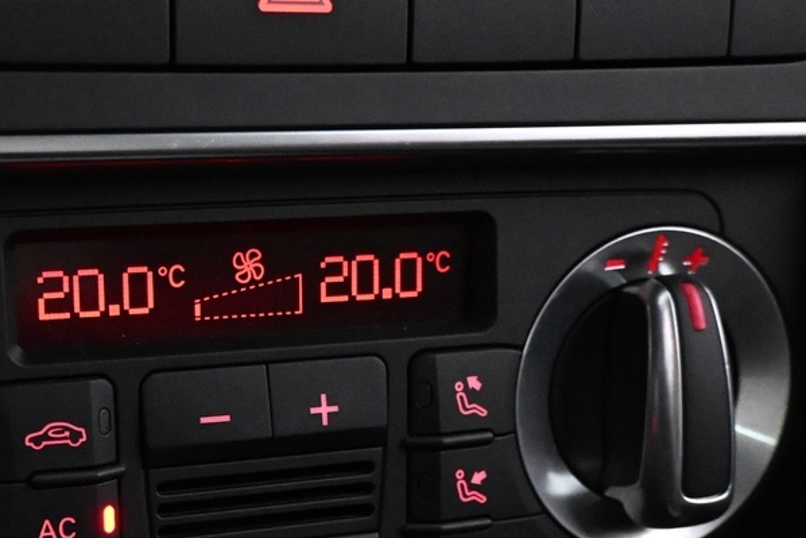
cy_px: 442
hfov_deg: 30.2
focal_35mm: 65
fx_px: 1456
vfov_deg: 20.7
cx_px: 156
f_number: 3.5
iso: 6400
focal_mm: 16
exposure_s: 1/60
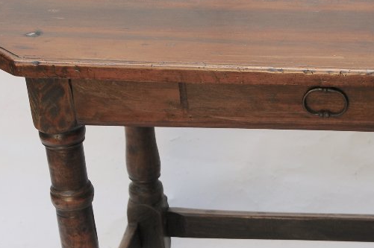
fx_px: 1194
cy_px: 179
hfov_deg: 17.5
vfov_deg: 11.9
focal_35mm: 115
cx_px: 349
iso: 200
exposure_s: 1/80
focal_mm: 32
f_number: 6.3
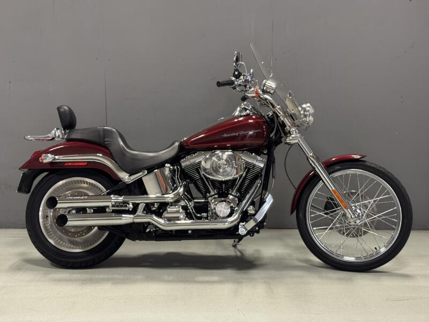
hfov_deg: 39.7
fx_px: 595
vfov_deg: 30.3
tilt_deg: -9.8
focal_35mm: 48
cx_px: 214
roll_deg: -0.5
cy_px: 161
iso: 200
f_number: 1.78
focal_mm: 6.76
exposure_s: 1/60
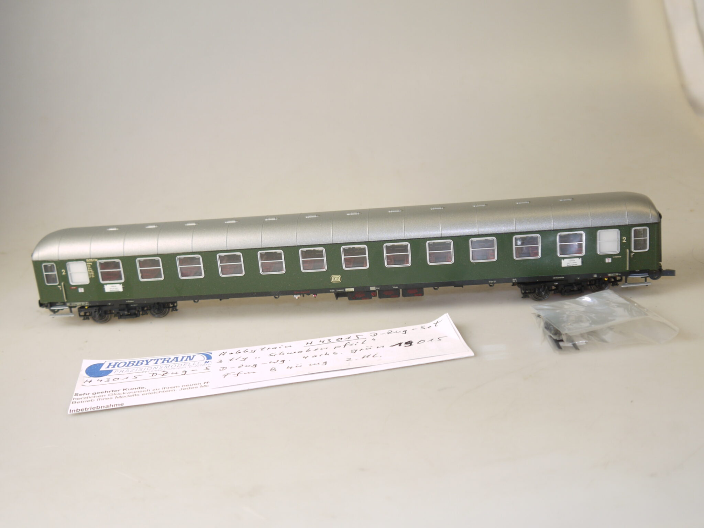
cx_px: 352
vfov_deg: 34.3
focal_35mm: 42
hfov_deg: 44.8
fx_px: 854
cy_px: 264
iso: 100
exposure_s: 1/100
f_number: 3.6
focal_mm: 15
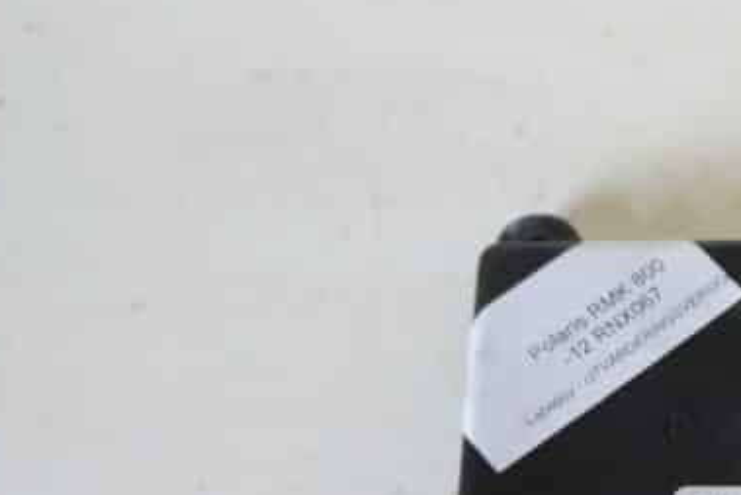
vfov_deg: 16.6
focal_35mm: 81
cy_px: 471
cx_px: 788
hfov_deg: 23.7
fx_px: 1668
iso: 320
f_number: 3.5
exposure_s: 1/60
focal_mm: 20
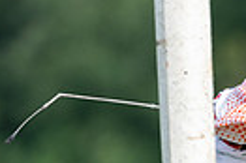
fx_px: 17485
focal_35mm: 2562
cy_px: 374
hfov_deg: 0.8
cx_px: 311
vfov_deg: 0.5
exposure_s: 1/1600
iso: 500
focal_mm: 500
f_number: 4
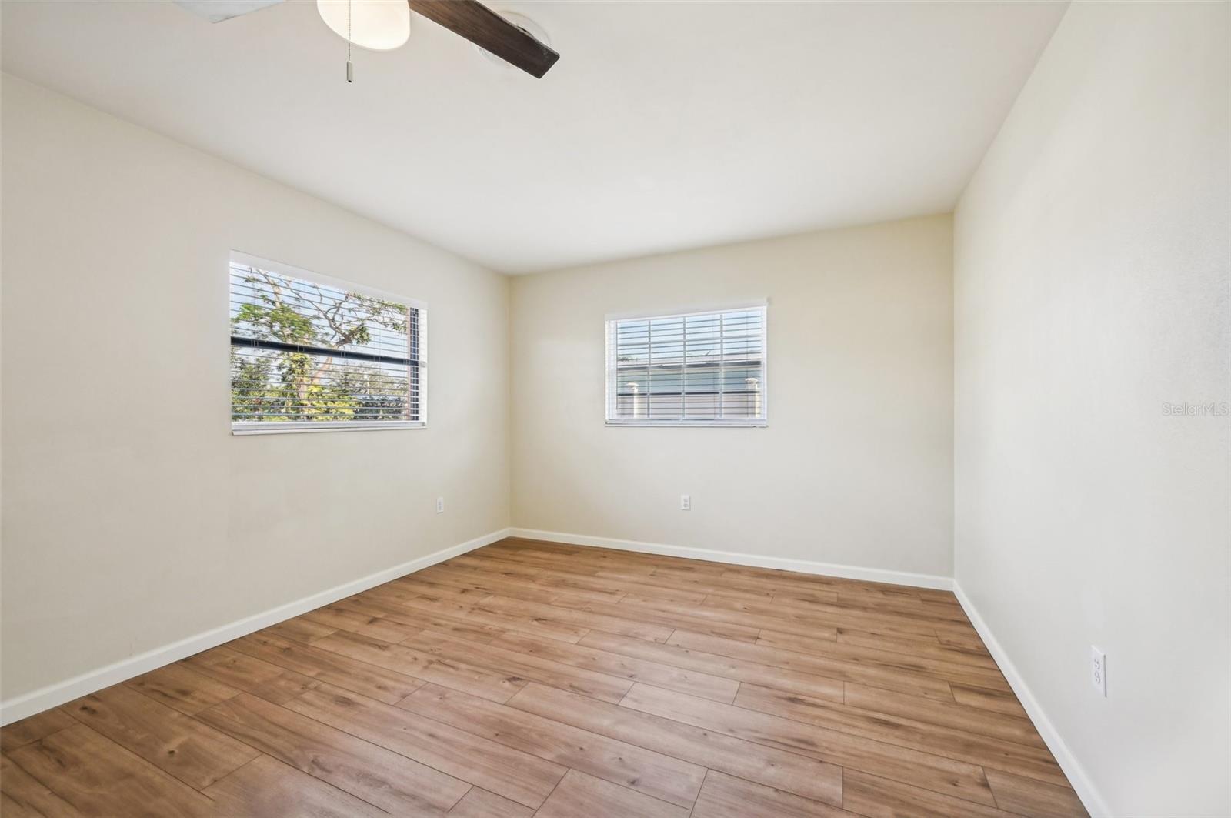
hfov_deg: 104.3
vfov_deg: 81.1
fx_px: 478
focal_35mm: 14
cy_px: 409
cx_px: 616
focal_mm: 14
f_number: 8
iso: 400
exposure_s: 1/160
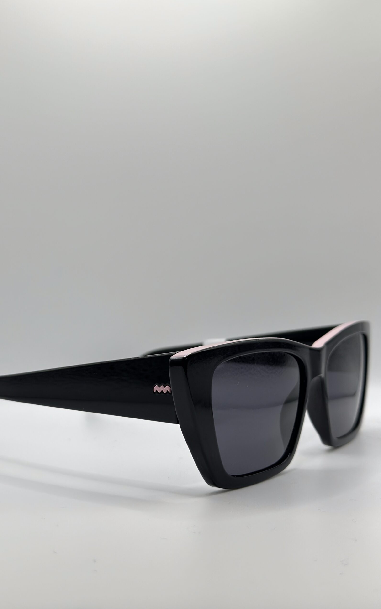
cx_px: 153
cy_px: 305
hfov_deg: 25.3
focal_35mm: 51
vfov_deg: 39.6
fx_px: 847
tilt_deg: -8.3
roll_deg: +0.0
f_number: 1.78
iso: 80
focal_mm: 6.86
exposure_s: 1/521
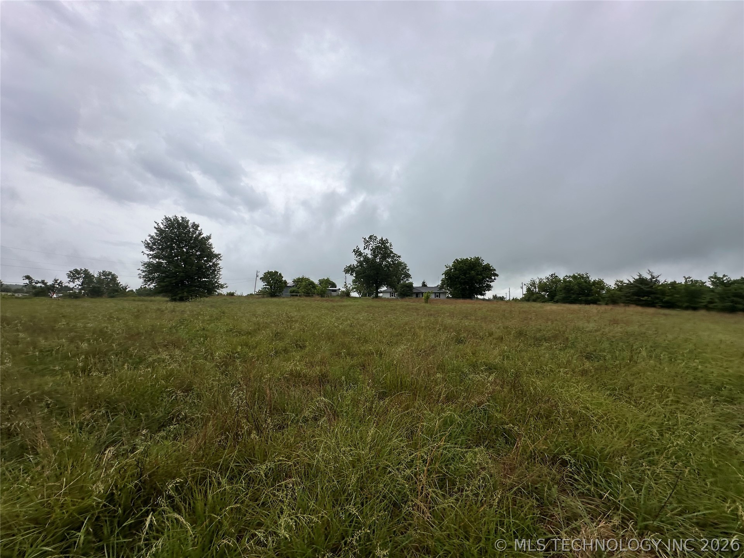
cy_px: 279
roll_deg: -1.8
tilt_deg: +5.4
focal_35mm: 14
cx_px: 372
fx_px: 301
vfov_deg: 85.7
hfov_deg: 102.1
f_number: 2.2
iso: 40
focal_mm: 2.22
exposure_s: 1/564
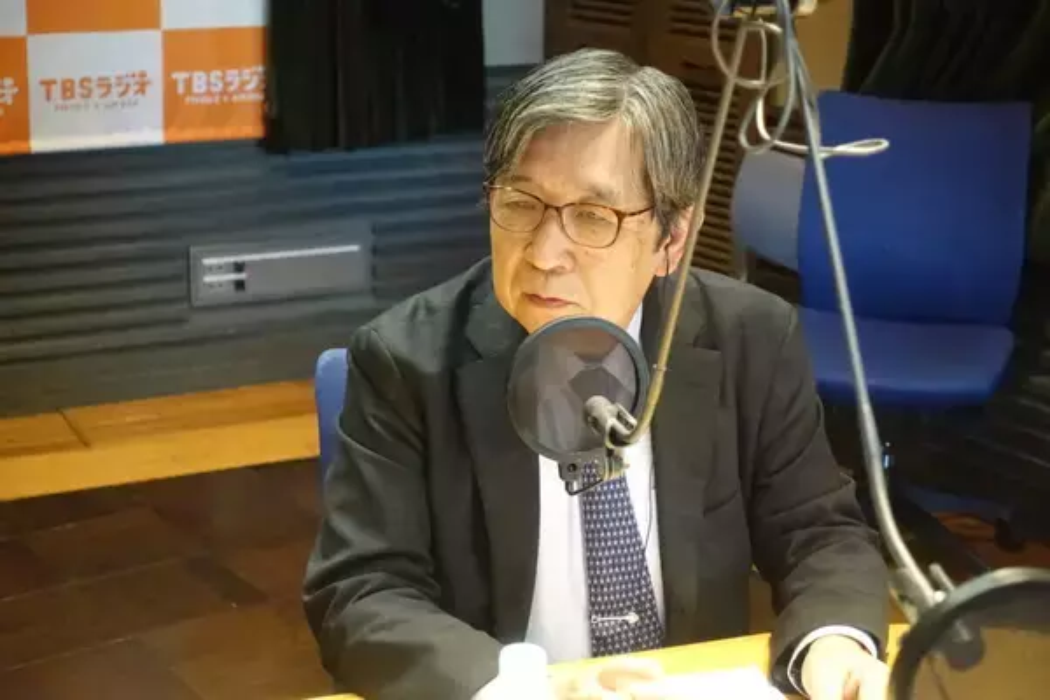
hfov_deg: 32.4
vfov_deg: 21.9
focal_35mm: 62
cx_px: 525
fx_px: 1808
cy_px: 350
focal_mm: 22.77
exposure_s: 1/250
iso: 6400
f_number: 2.8
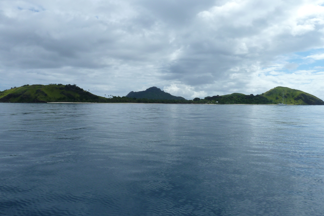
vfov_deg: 47.9
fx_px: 243
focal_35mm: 27
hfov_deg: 67.4
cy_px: 103
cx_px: 156
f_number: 5.6
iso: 80
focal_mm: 4.1
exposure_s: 1/500
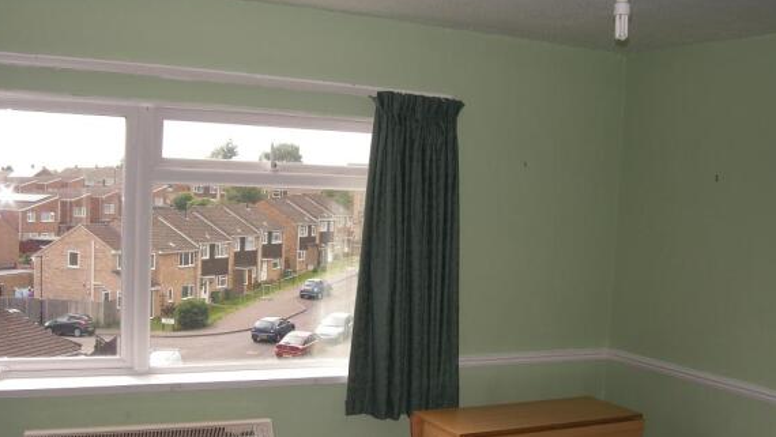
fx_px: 803
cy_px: 284
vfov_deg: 30.3
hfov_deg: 51.6
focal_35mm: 39
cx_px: 382
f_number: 4.3
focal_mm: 7.5
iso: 88
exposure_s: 1/180
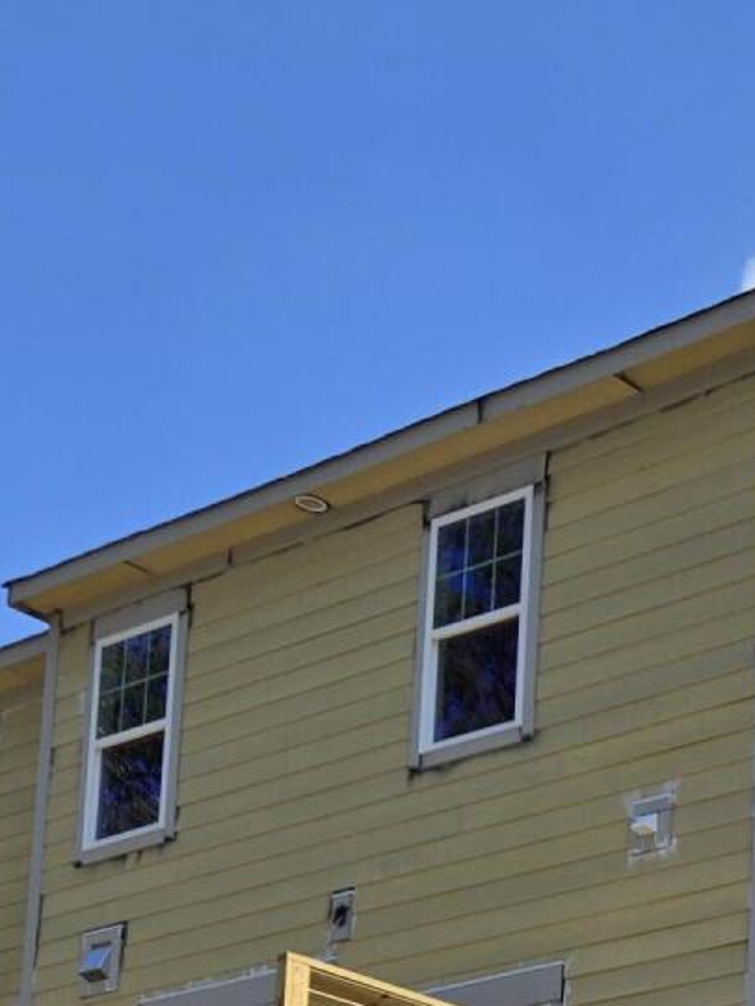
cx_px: 1304
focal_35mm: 85
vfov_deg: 20.3
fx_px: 2471
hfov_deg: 15.3
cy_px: 1441
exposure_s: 1/1819
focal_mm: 5.4
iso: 25
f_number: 1.8
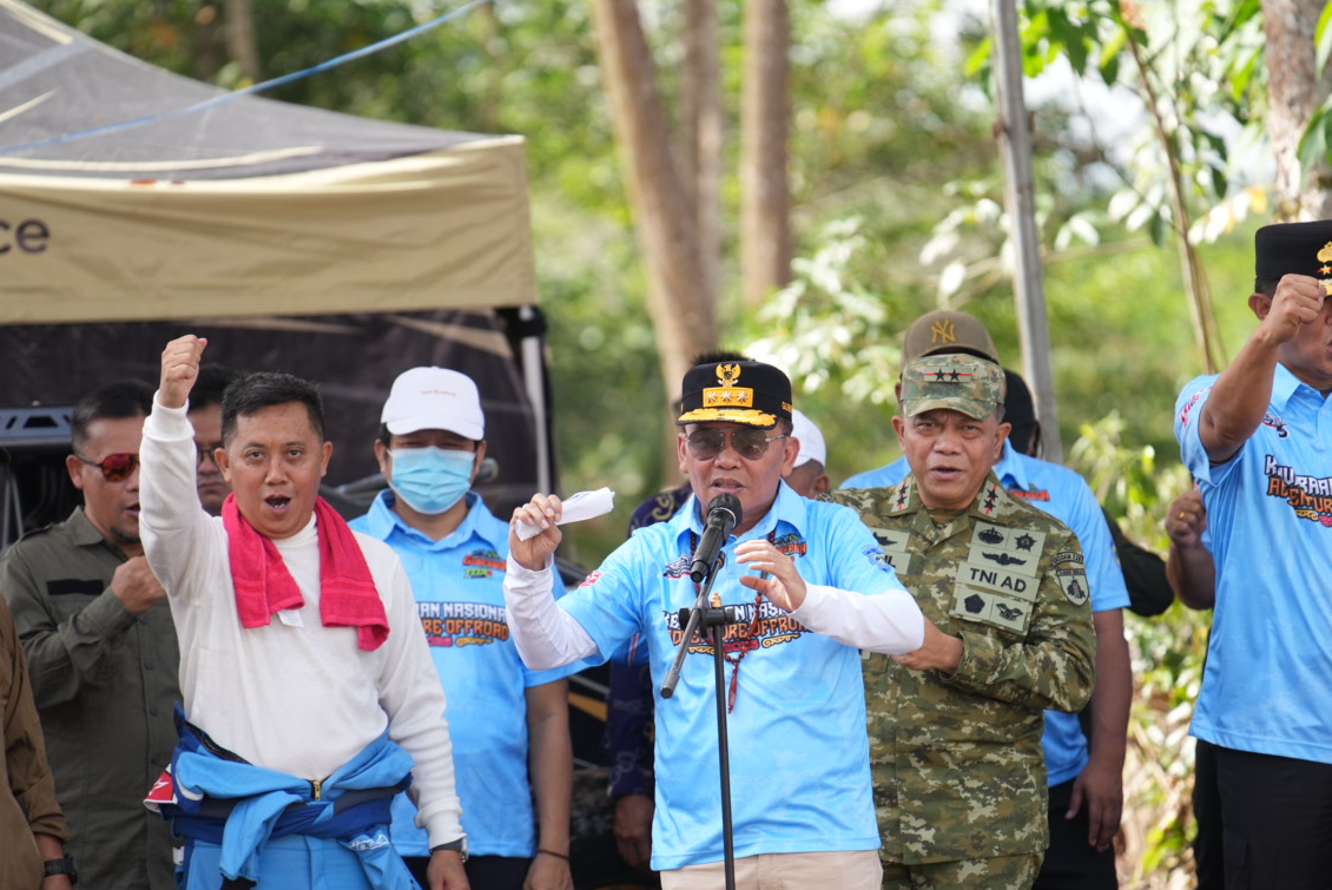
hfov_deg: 10.5
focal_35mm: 196
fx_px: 7256
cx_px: 700
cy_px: 600
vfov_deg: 7.0
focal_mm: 137
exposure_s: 1/800
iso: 250
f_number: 2.8
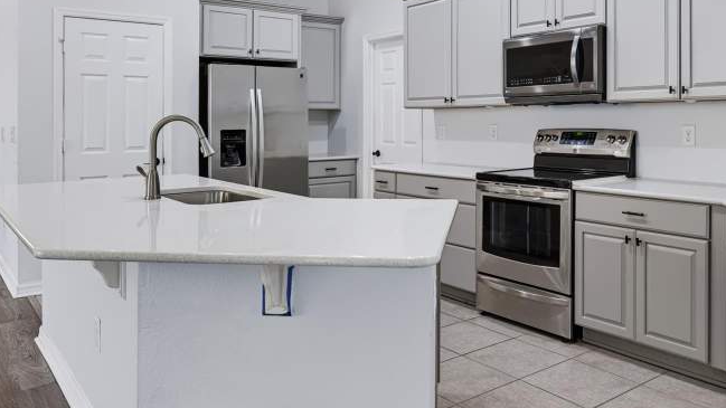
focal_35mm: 32
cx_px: 425
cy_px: 125
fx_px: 609
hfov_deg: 61.2
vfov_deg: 36.5
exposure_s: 1/160
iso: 1600
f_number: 7.1
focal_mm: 24.5
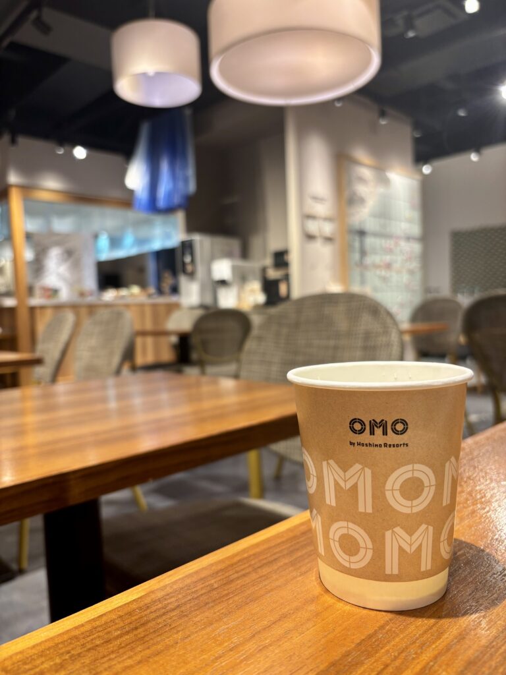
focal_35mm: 26
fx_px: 507
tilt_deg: -2.9
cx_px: 253
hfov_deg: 53.1
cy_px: 338
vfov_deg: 67.3
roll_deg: +2.1
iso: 80
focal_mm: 5.96
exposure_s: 1/60
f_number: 1.6
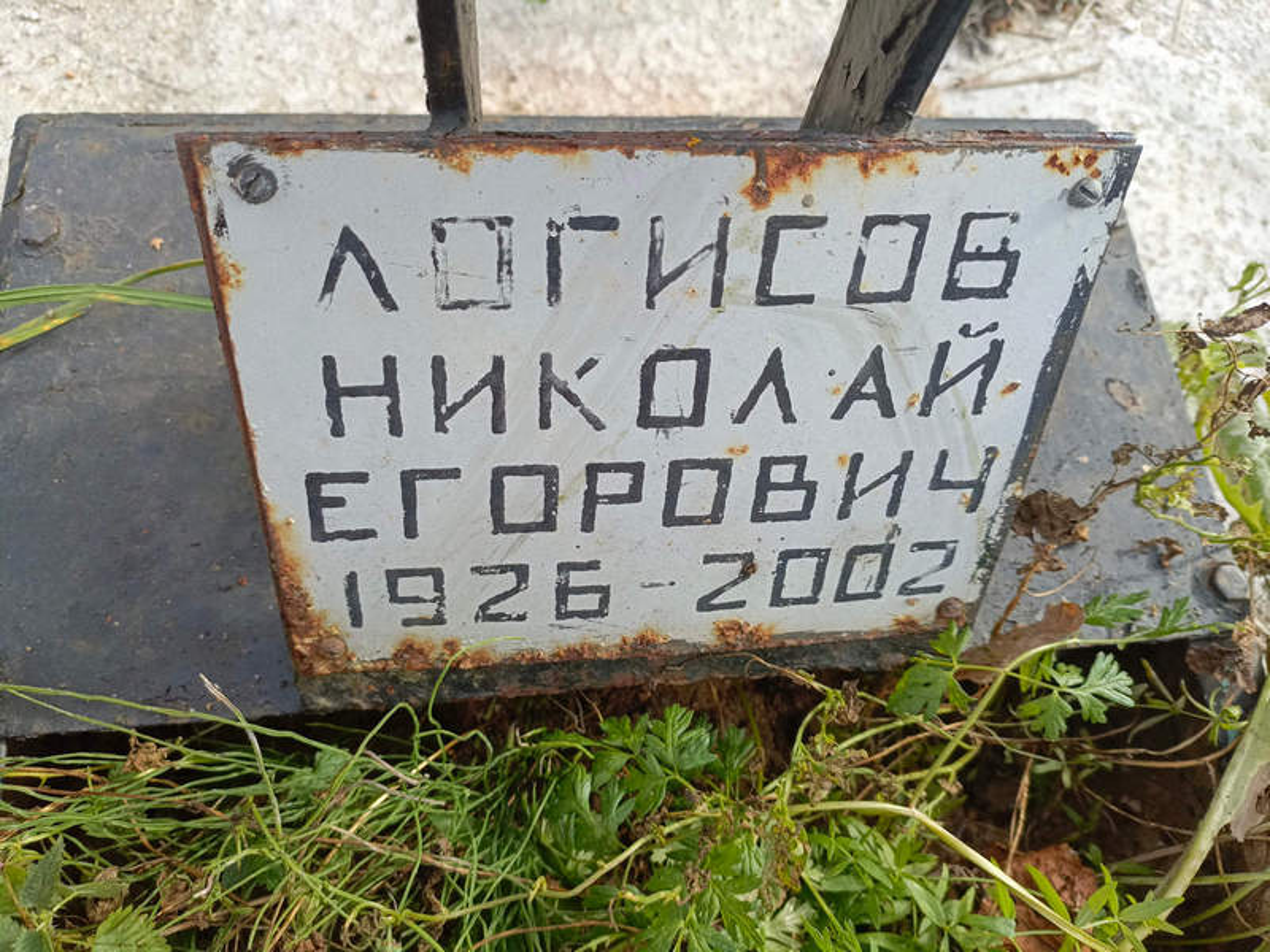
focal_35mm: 25
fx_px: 917
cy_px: 476
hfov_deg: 69.4
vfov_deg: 54.9
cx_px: 635
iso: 112
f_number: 1.69
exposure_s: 1/267
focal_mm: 4.76
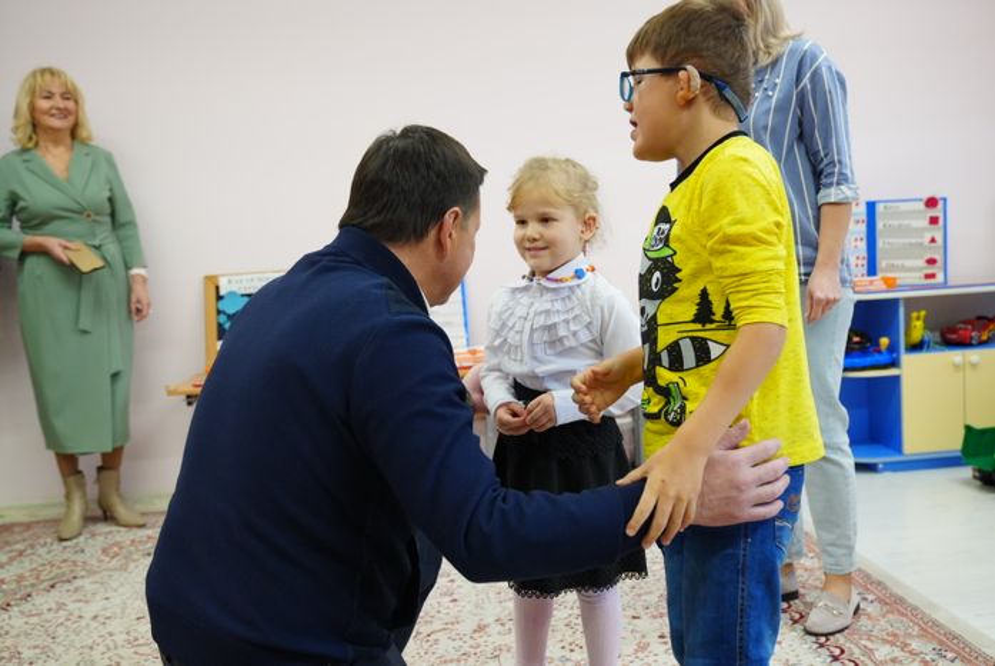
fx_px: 940
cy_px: 333
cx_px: 498
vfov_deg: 39.0
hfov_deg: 55.8
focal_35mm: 34
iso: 3200
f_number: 4
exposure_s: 1/320
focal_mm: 34
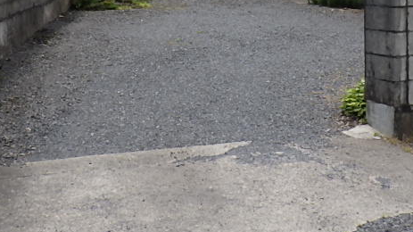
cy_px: -40
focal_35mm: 82
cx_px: 239
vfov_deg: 14.3
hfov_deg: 25.9
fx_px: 898
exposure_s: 1/800
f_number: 4.6
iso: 125
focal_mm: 6.1
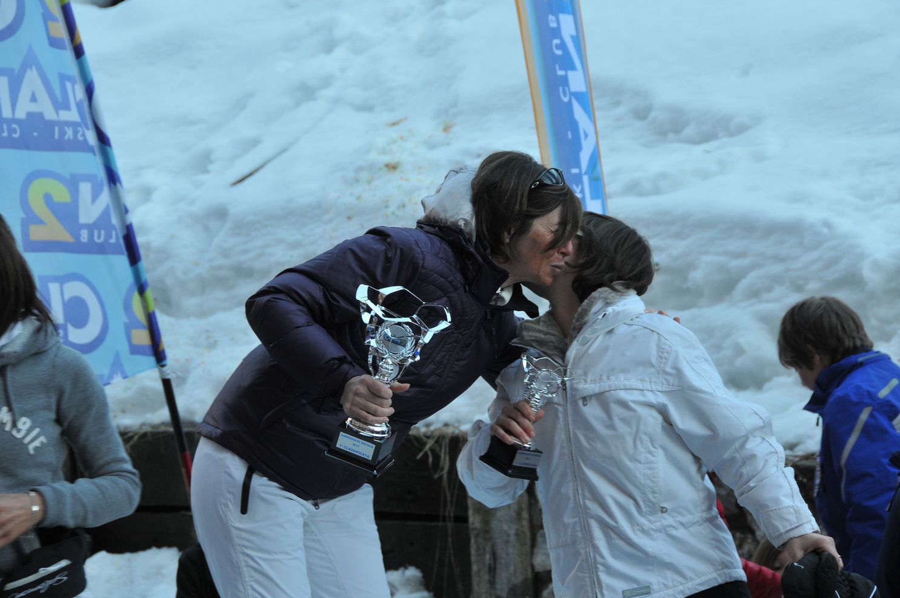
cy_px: 291
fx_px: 3621
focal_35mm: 145
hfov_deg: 14.2
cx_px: 469
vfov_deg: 9.4
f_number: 6.3
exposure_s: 1/80
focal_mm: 90
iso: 400
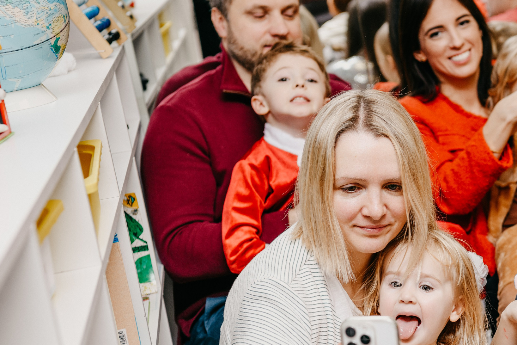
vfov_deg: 14.1
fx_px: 1393
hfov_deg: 20.8
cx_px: 396
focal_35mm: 97
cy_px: 233
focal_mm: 62
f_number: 4
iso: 250
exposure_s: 1/160
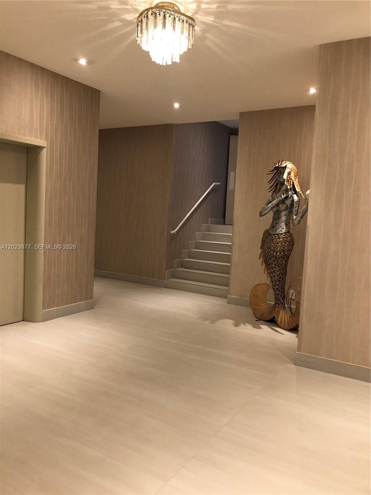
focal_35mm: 28
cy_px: 248
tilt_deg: -3.9
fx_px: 400
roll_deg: -2.1
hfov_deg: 49.7
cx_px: 186
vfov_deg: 63.4
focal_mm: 3.99
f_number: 1.8
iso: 40
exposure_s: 1/17
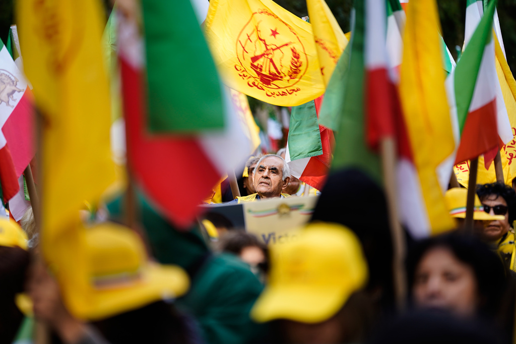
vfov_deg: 7.2
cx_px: 258
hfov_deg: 10.7
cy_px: 172
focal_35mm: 192
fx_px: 2750
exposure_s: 1/250
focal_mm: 191.9
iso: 160
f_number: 2.8
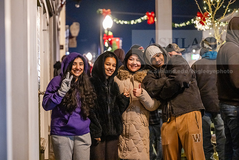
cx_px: 120
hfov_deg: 25.4
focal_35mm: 80
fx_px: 531
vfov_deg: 17.1
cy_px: 80
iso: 8000
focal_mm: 80
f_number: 2.8
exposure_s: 1/200
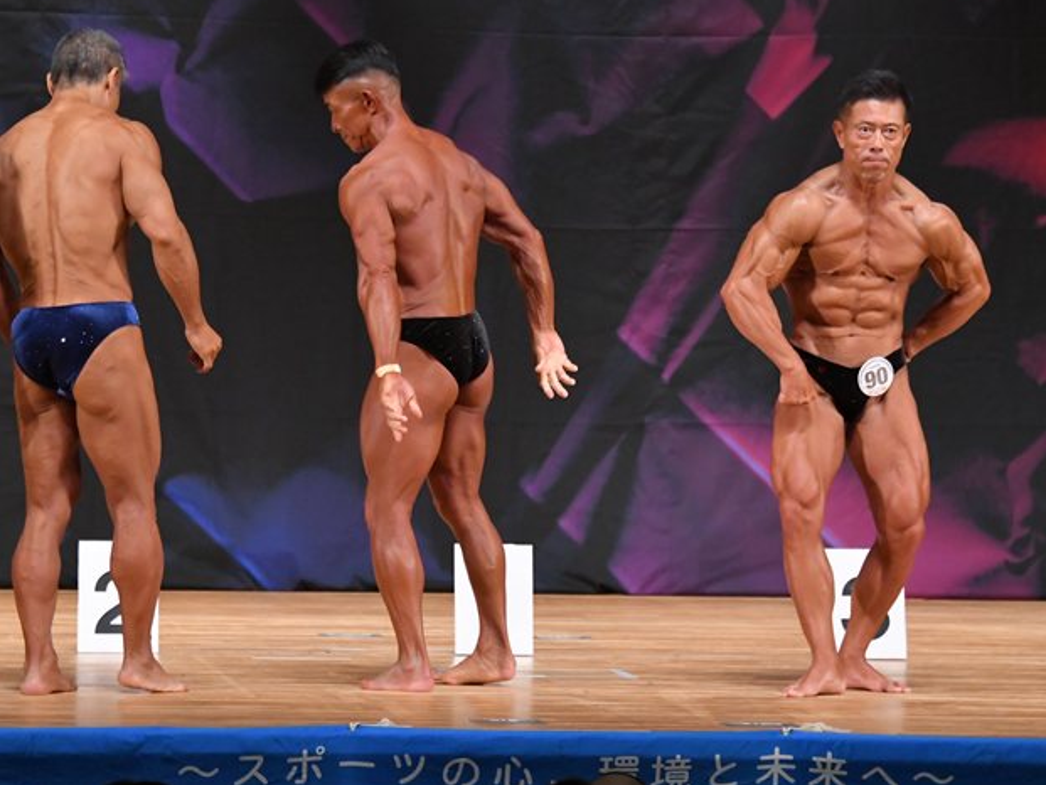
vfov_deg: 5.2
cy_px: 354
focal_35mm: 288
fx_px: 8704
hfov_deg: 6.9
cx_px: 435
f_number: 5.6
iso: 5000
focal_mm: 160
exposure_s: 1/400
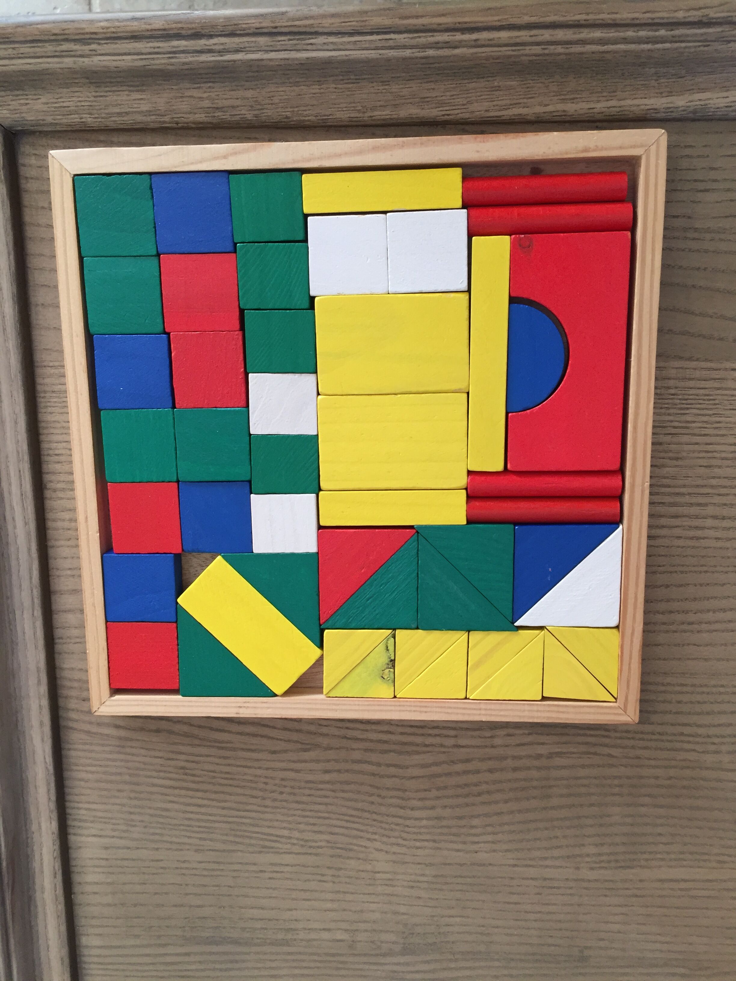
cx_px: 368
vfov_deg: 61.7
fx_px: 822
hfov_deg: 48.2
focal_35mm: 29
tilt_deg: -79.9
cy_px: 490
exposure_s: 1/33
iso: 125
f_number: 2.2
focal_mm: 4.15
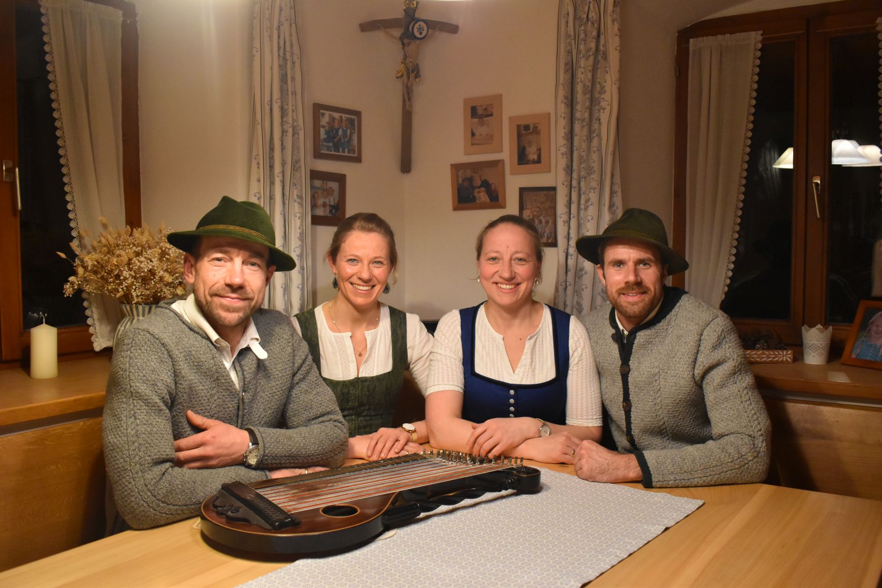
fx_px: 808
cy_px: 294
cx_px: 441
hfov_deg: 57.2
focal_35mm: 33
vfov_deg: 40.0
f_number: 3.8
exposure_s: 1/125
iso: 1800
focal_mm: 22
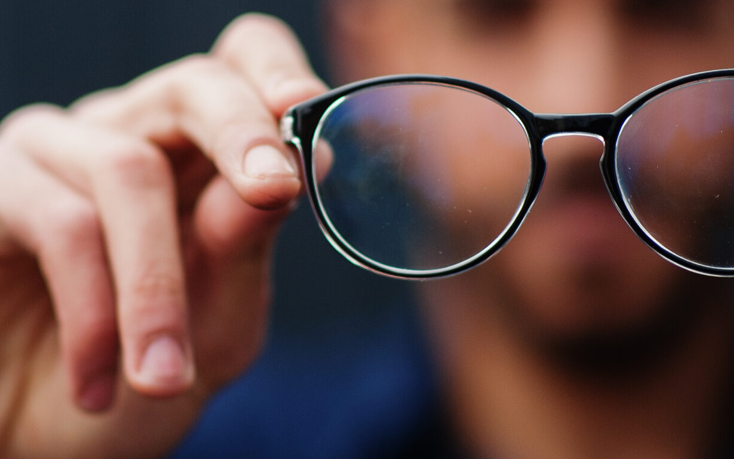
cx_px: 234
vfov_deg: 7.2
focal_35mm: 181
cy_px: 202
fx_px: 3621
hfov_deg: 11.6
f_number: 1.4
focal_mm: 85
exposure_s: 1/2000
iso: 200
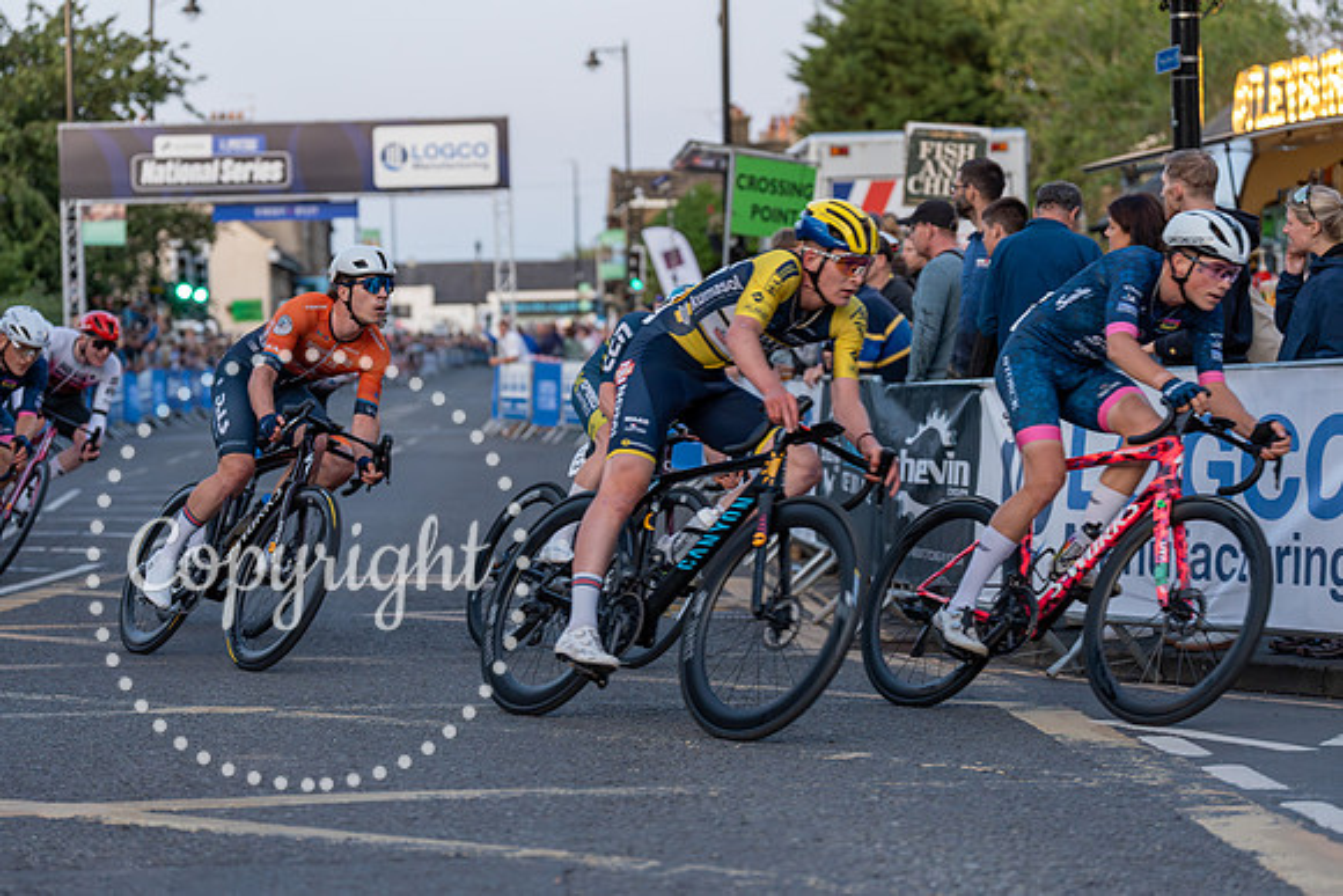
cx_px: 672
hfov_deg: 23.6
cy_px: 448
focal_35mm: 86
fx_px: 3209
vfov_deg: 15.9
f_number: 3.2
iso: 1000
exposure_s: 1/640
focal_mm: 86
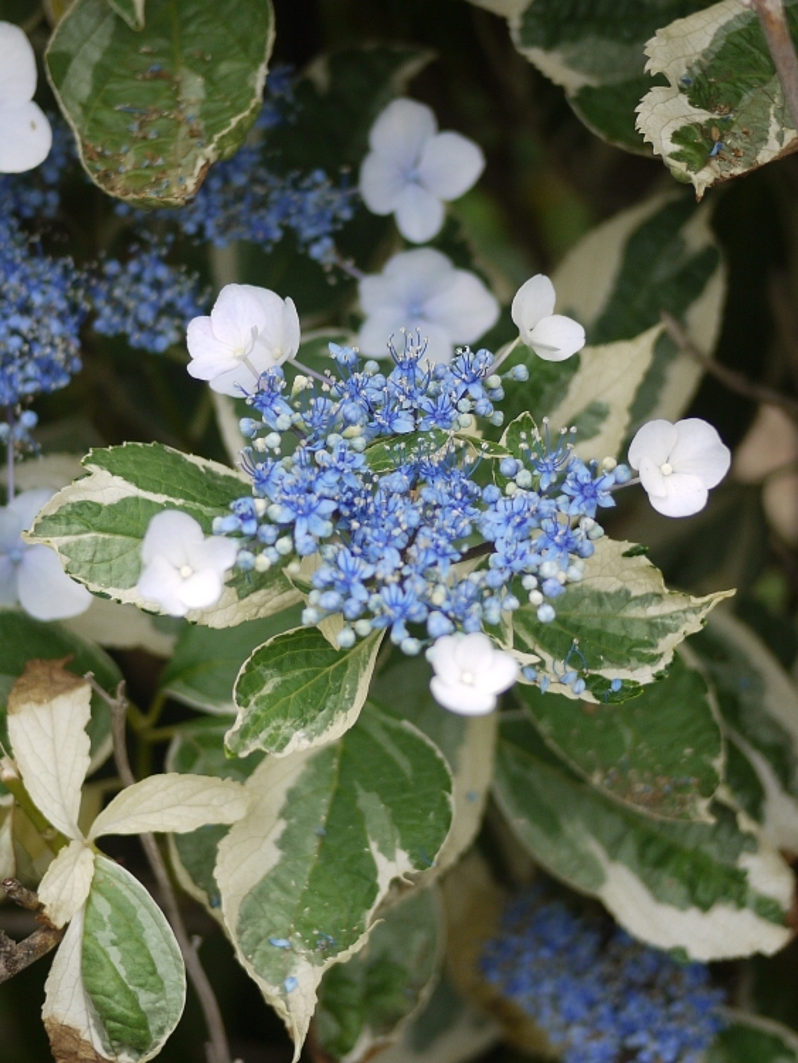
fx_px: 1229
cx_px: 399
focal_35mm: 40
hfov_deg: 36.0
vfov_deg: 46.8
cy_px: 532
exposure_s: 1/400
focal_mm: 20
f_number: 1.7
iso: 100
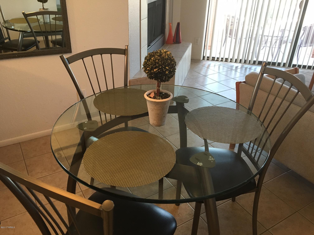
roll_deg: -0.6
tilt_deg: -29.0
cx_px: 157
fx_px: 263
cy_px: 118
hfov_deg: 61.7
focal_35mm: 29
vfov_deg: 48.2
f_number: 2.2
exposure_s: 1/30
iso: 160
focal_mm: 4.15
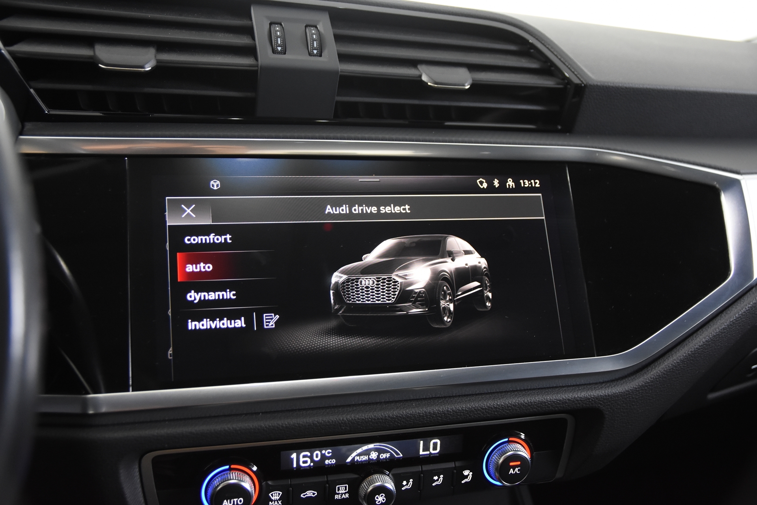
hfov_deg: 49.6
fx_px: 820
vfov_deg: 34.2
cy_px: 252
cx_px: 378
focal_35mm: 39
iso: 2000
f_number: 3.2
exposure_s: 1/40
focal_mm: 26
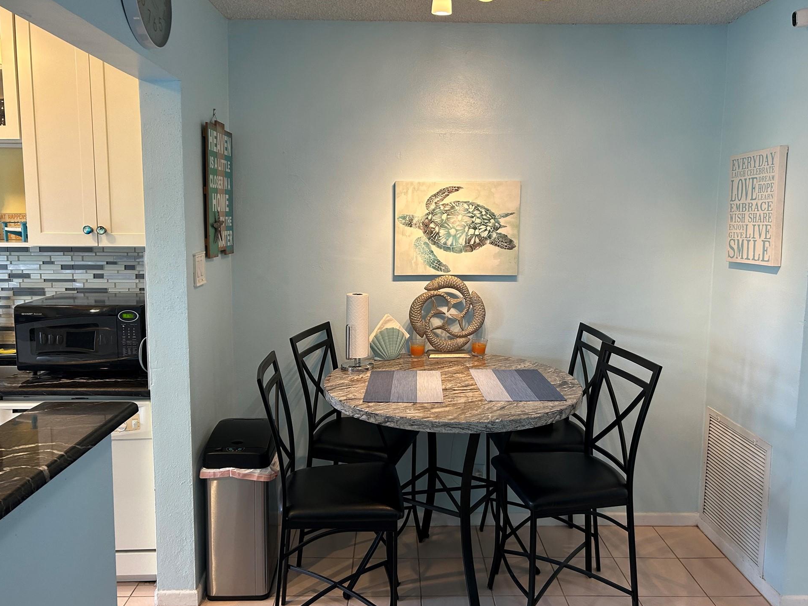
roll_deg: -0.5
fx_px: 653
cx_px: 406
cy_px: 285
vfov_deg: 49.7
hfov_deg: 63.5
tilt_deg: -6.4
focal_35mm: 28
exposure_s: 1/120
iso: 125
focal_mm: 5.7
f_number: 1.5
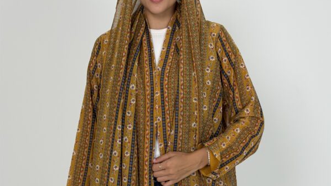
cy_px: 103
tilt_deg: -6.2
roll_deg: -1.2
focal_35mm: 70
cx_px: 166
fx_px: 614
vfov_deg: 17.2
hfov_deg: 30.2
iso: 64
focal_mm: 6.76
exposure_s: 1/447
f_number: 1.78
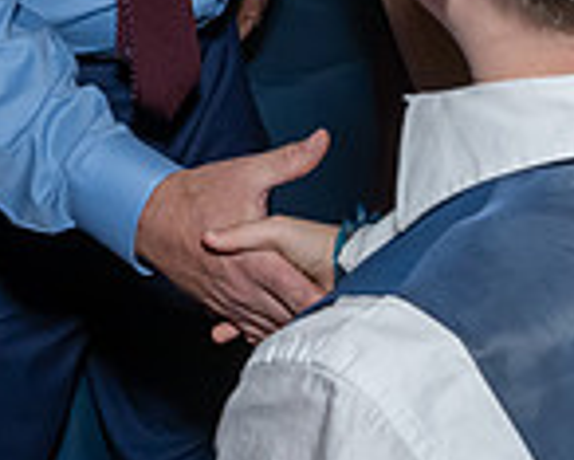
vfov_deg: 15.1
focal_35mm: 96
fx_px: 1632
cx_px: 276
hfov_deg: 19.9
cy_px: -191
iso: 1000
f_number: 8
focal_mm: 17
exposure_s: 1/250
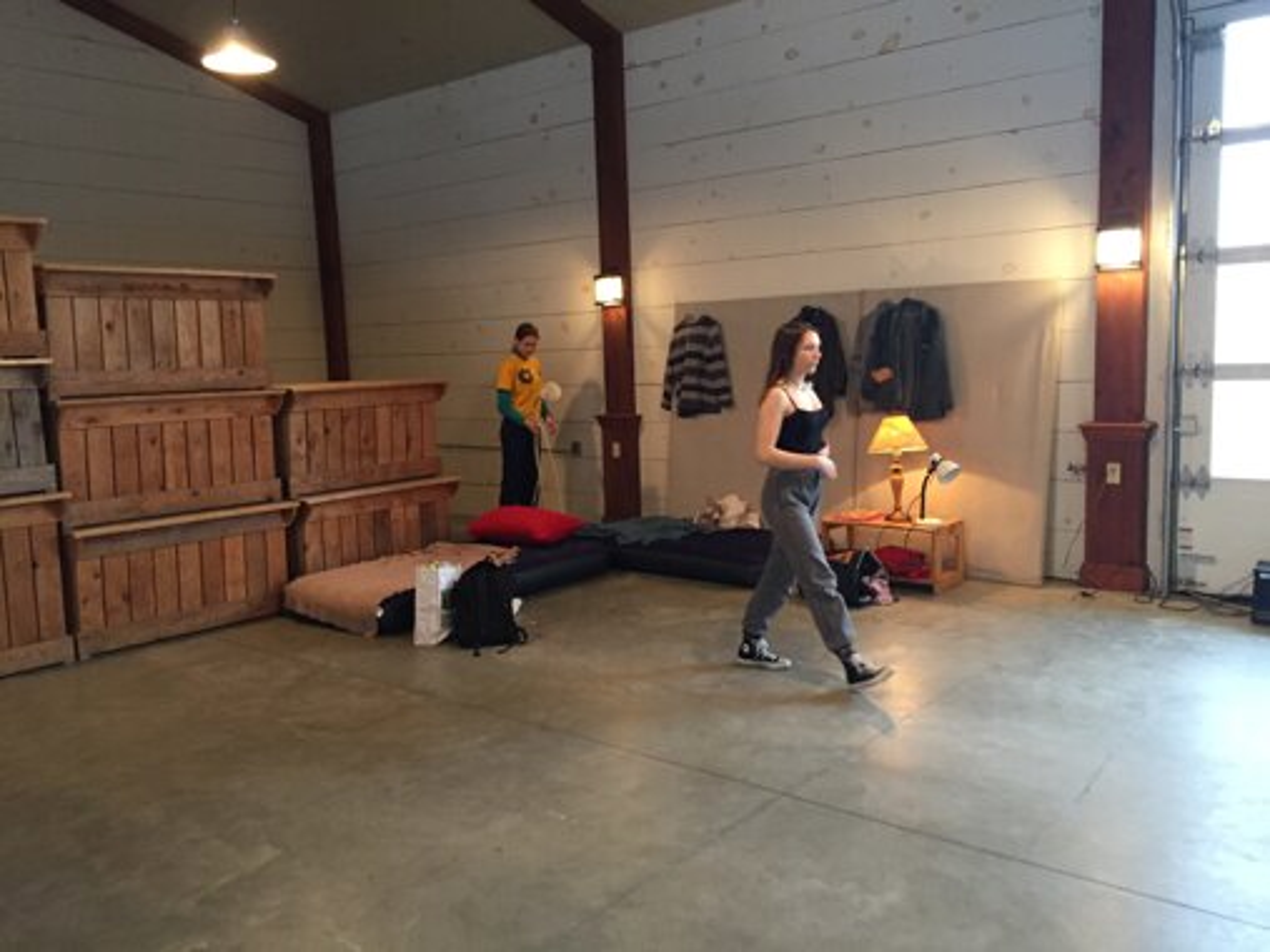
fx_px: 1064
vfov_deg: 48.2
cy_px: 476
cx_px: 635
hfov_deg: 61.7
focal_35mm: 29
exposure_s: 1/30
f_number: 2.2
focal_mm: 4.15
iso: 200
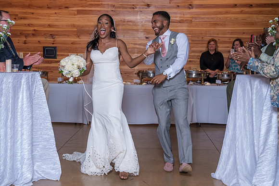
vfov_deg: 20.5
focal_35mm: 66
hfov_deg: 30.3
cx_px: 130
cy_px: 90
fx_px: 515
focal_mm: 55
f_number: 4.5
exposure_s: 1/200
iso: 2000
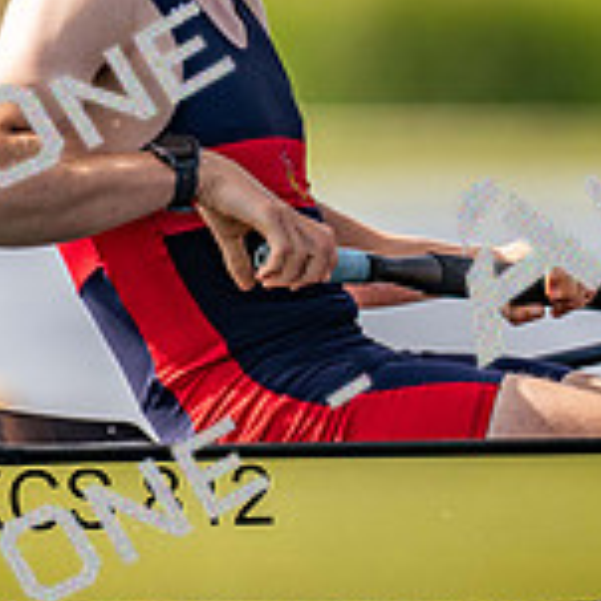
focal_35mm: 1958
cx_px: 115
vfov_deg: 0.9
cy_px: -10
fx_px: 38461
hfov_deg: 0.9
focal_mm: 600
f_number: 4
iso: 200
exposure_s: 1/2500
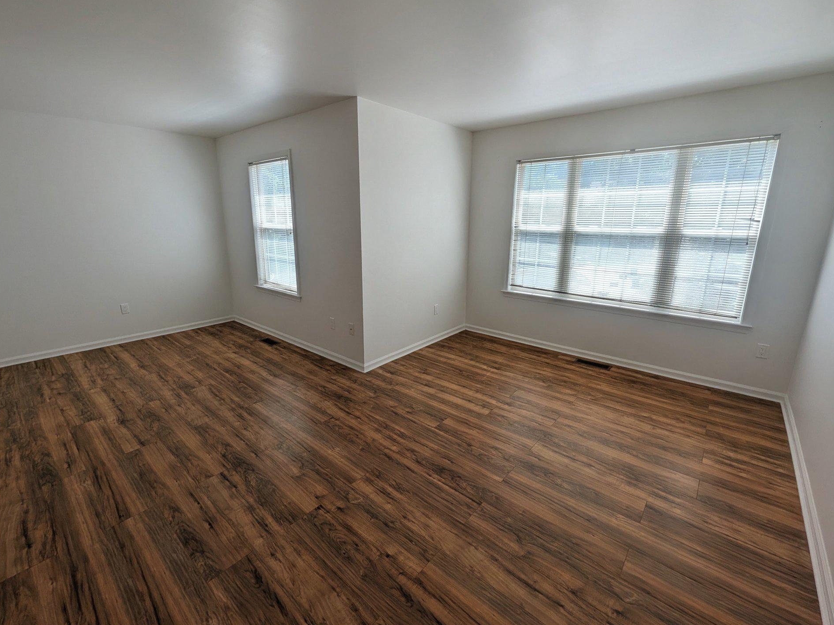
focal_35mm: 14
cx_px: 407
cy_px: 300
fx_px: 337
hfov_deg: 102.0
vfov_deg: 85.6
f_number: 2.2
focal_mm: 1.95
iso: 48
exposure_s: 1/235
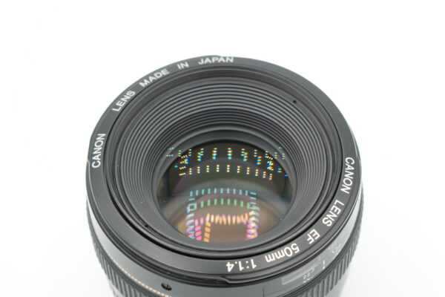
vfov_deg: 14.3
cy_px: 148
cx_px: 222
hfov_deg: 21.2
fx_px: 1187
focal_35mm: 96
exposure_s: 1/100
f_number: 11
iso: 640
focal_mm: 64
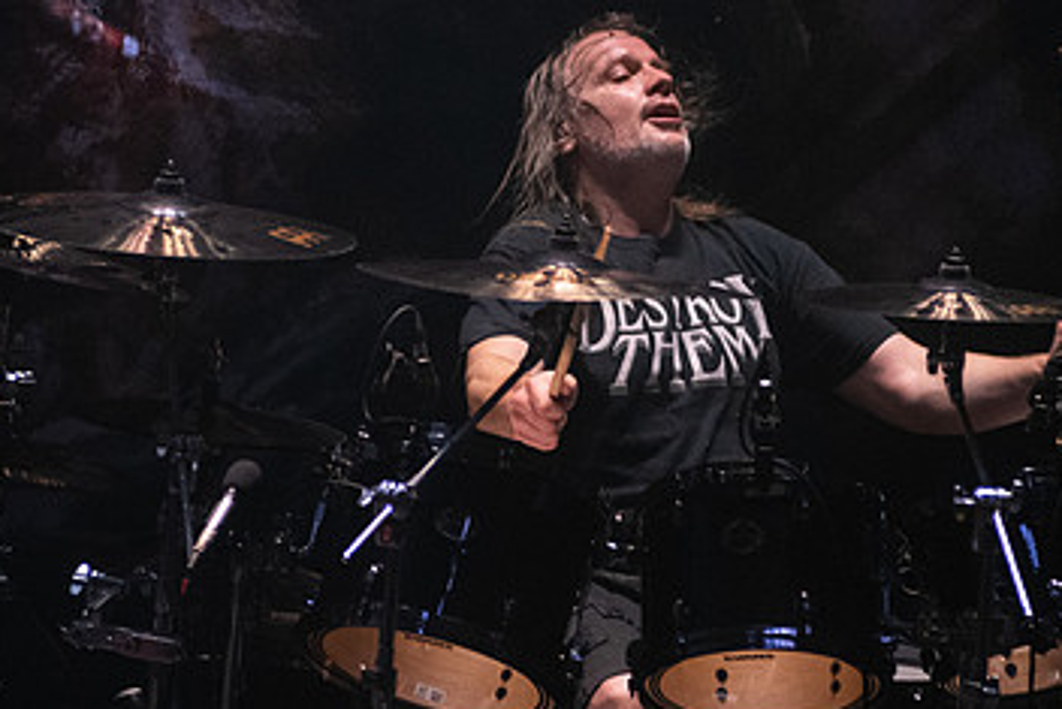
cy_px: 247
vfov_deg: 3.3
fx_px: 12217
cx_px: 601
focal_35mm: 414
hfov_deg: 5.0
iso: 3200
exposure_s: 1/125
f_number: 3.2
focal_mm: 200
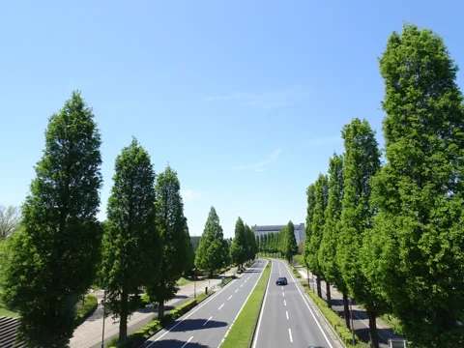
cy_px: 174
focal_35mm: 24
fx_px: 322
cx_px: 232
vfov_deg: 56.8
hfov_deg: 71.6
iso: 80
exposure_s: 1/250
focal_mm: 4.1
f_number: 5
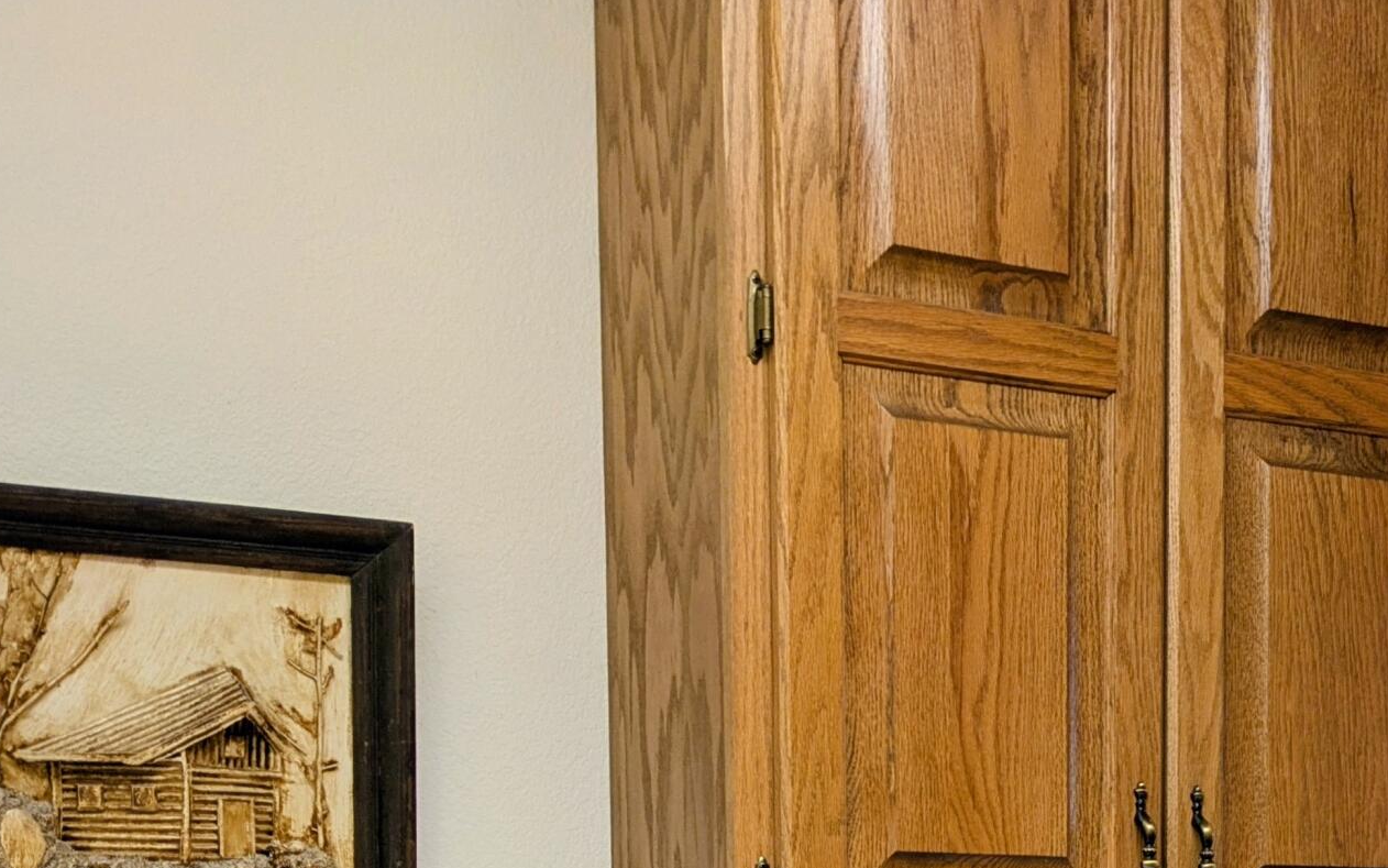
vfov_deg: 18.9
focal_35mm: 63
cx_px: 1142
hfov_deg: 31.5
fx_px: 2383
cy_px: 1182
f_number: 1.89
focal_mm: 5.43
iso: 230
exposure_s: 1/120
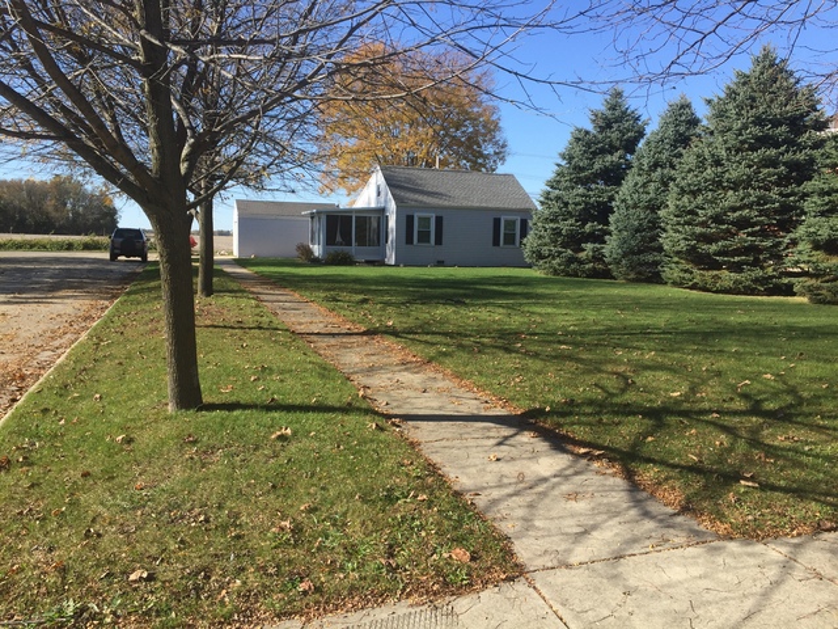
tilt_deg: -7.8
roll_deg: -1.6
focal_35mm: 29
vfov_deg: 48.2
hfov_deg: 61.7
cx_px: 419
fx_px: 702
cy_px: 314
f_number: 2.2
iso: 32
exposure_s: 1/1099
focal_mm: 4.15
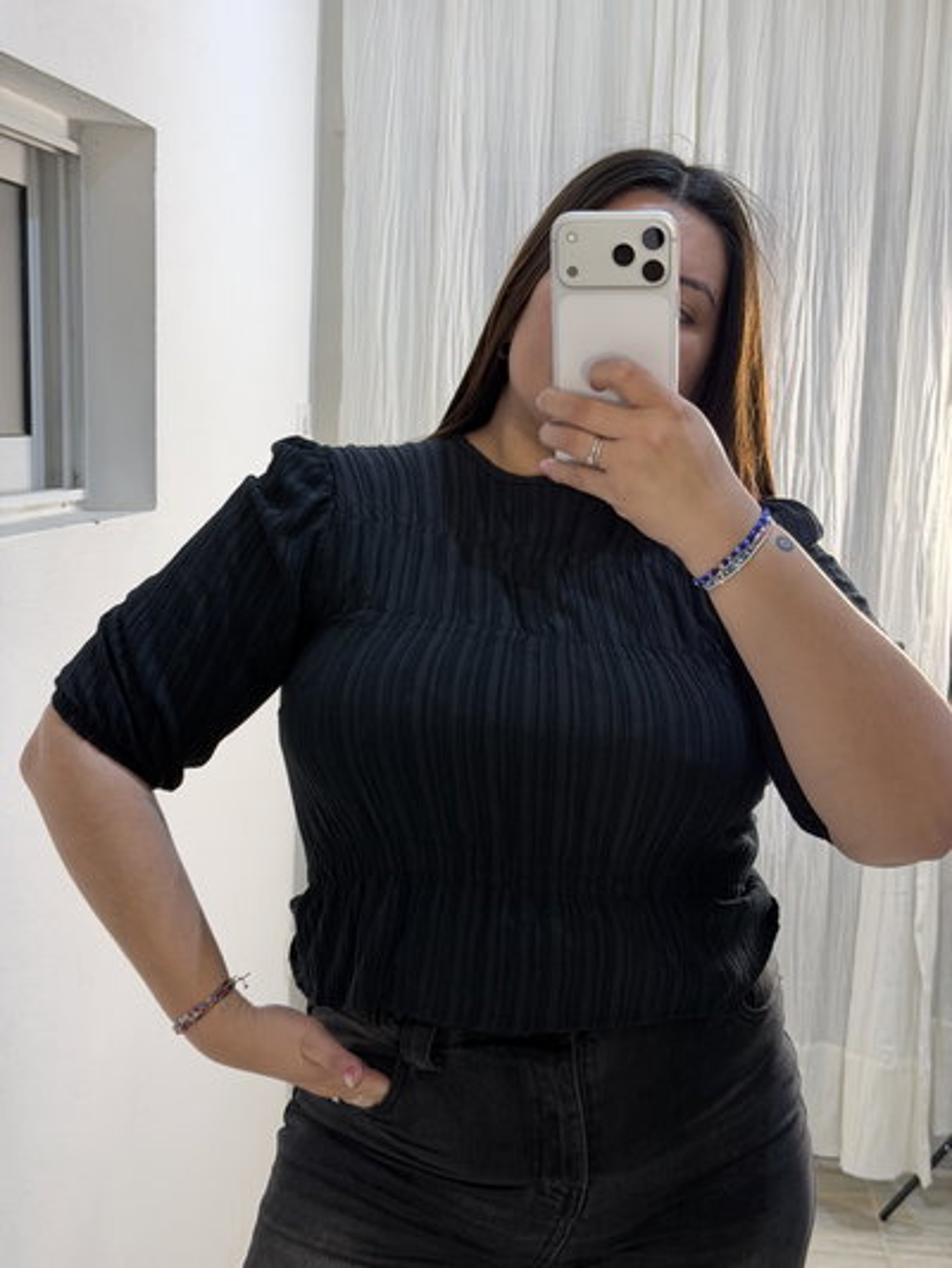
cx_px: 476
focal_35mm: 48
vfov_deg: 39.6
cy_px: 634
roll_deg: -1.0
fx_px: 1759
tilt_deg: -16.2
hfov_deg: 30.3
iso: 125
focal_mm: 6.76
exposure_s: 1/100
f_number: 1.78
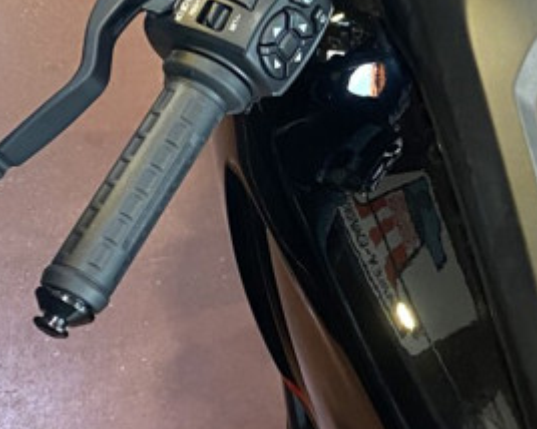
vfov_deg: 15.0
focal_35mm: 101
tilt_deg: -38.7
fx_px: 1604
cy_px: 11
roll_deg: -18.8
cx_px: 613
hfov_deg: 18.2
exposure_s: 1/60
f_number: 1.8
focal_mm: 4.25
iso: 200
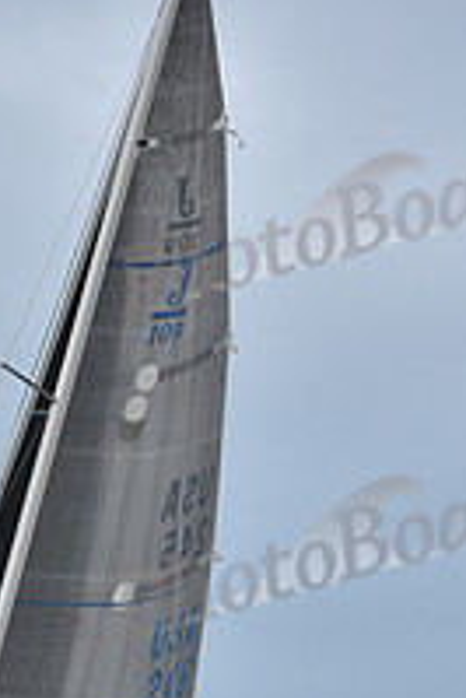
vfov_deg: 10.0
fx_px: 3954
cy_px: 782
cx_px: -65
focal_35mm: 204
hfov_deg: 6.7
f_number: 3.5
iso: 500
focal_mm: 70
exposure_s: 1/640
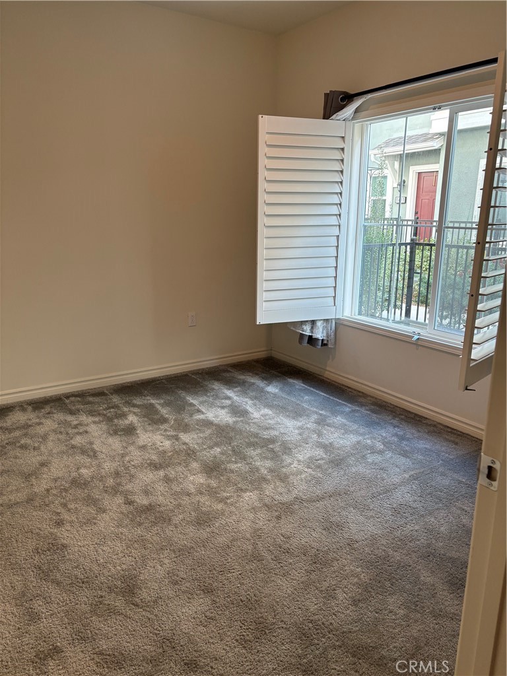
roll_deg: -0.9
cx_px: 254
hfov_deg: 53.1
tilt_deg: -13.7
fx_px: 508
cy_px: 338
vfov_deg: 67.3
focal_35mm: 26
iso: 100
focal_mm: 5.96
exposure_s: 1/60
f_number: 1.6
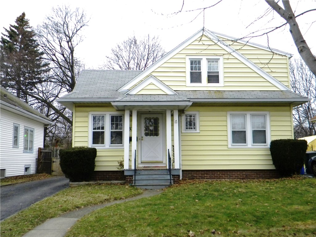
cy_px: 118
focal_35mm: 36
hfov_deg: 51.4
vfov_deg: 39.7
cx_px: 158
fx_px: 329
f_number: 3.7
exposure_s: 1/553
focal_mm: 6.4
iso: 400
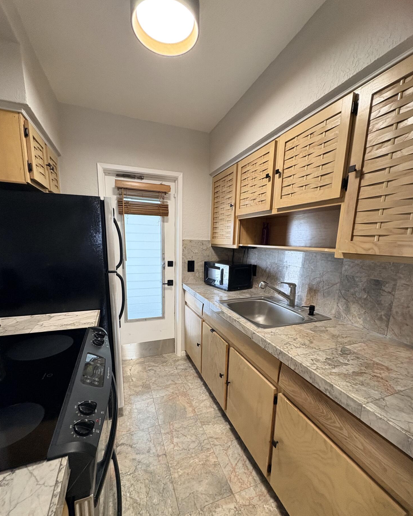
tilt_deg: -10.3
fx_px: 229
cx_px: 202
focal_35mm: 15
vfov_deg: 96.5
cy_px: 282
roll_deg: -1.9
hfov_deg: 84.0
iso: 320
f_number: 2.2
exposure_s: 1/60
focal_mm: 2.22
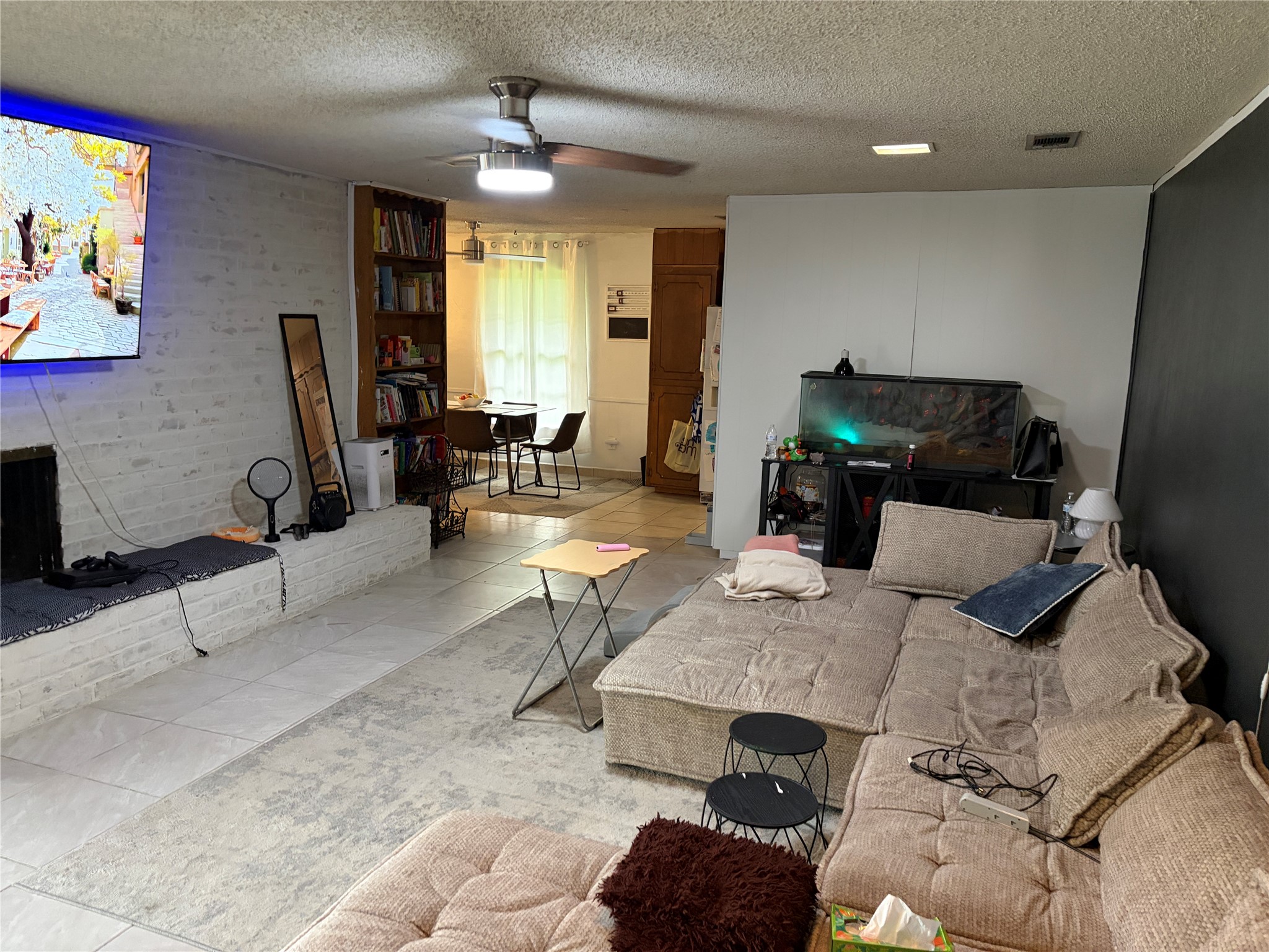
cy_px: 476
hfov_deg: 67.3
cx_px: 634
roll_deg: -1.3
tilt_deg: -8.4
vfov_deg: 53.1
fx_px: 953
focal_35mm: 26
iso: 400
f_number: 1.6
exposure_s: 1/60
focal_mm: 5.96
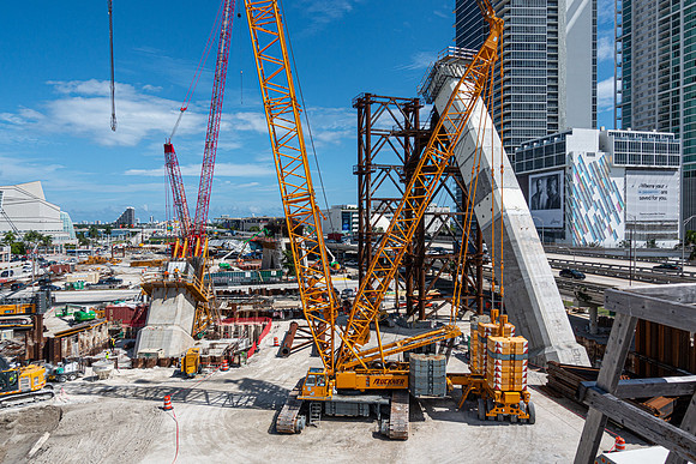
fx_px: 464
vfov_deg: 53.2
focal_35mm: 24
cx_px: 348
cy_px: 232
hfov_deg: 73.7
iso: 125
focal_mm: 8.8
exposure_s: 1/200
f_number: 4
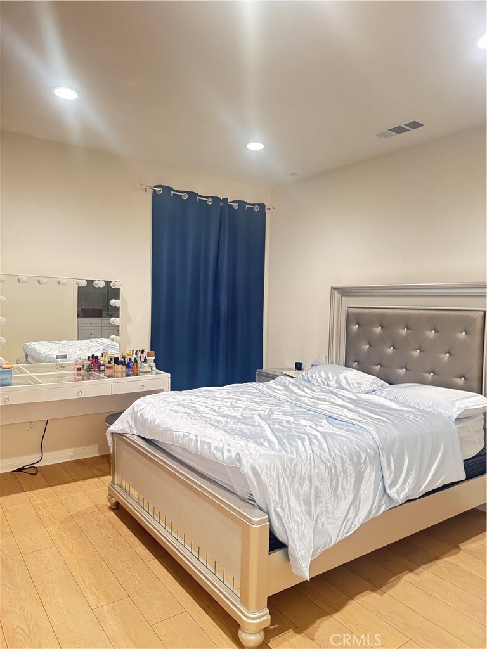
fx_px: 450
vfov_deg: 71.6
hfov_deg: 56.8
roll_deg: -0.8
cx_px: 244
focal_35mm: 24
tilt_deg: -2.8
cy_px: 324
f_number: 1.78
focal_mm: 6.76
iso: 640
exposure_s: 1/60
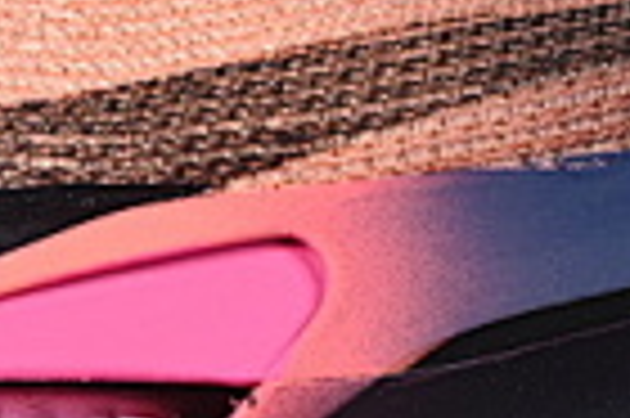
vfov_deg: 3.2
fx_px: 7481
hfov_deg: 4.8
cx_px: 428
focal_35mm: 428
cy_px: -169
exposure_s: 1/80
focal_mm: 50
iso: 160
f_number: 7.1
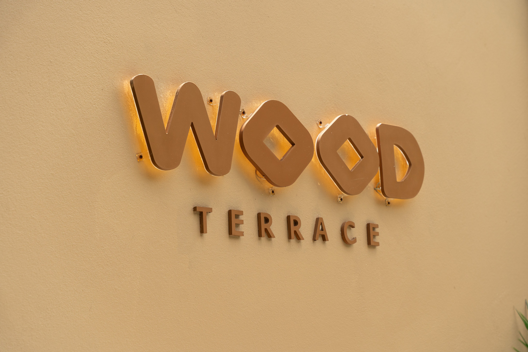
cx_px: 264
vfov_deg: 21.6
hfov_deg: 31.9
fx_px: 923
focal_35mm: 63
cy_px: 176
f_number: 4.5
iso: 400
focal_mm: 62.9
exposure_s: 1/500
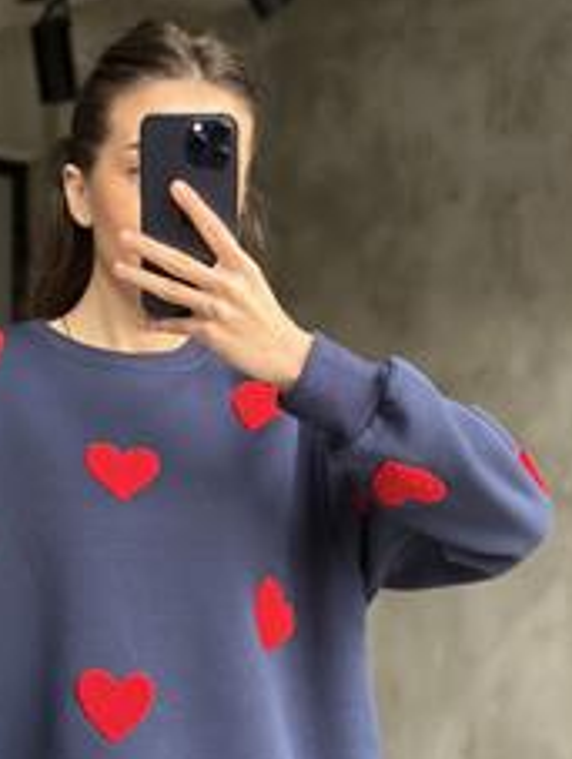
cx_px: 191
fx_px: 1977
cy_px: 471
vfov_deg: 21.7
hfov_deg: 16.4
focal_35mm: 90
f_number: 1.78
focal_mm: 6.86
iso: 400
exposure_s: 1/52
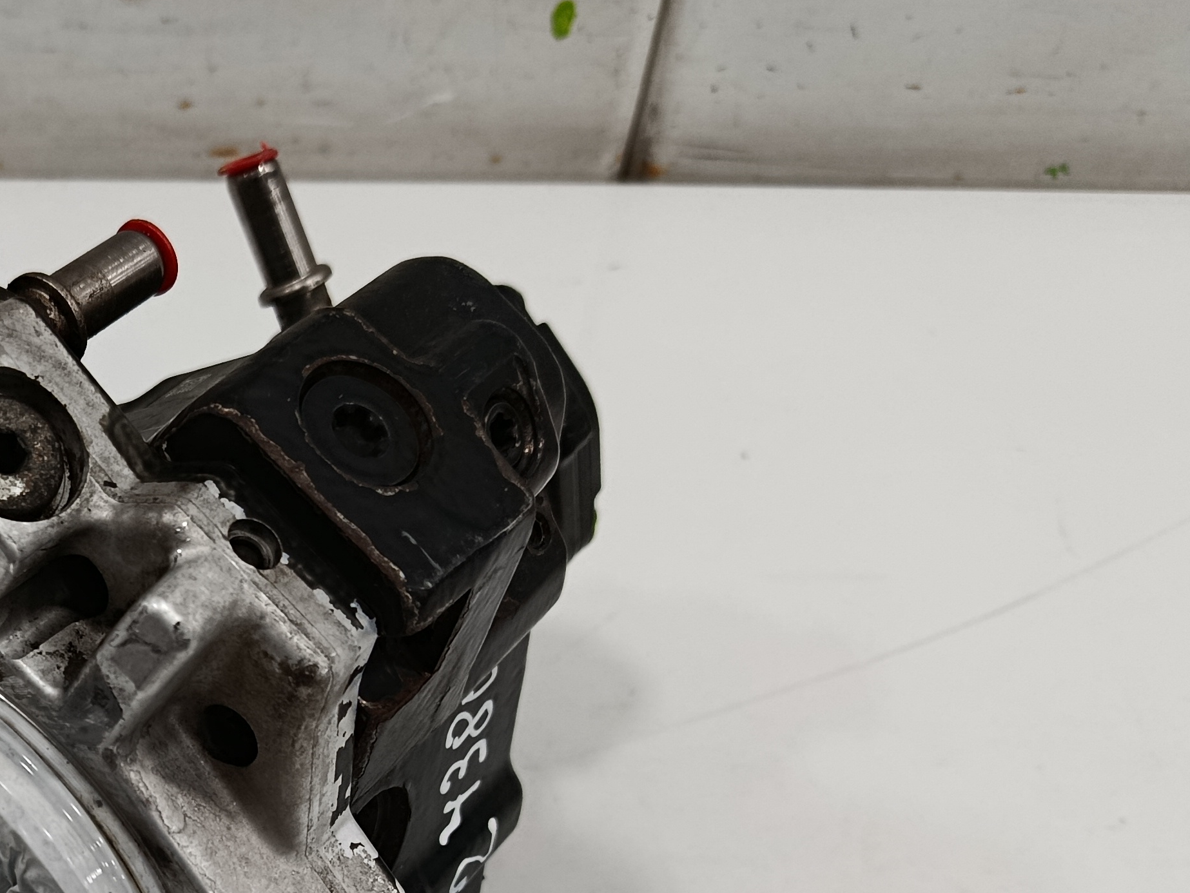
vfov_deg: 26.3
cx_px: 79
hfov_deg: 34.4
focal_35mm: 52
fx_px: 1788
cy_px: 925
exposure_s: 1/100
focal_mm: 5.24
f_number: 1.7
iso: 895
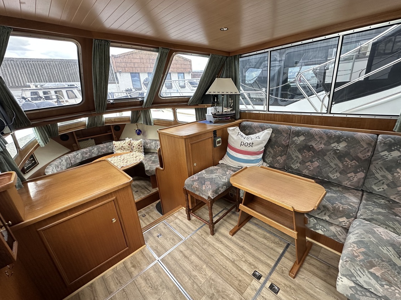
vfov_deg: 81.7
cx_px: 205
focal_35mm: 15
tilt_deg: -21.0
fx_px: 174
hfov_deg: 98.2
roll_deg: +3.6
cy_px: 154
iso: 250
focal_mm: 2.22
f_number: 2.2
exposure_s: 1/99
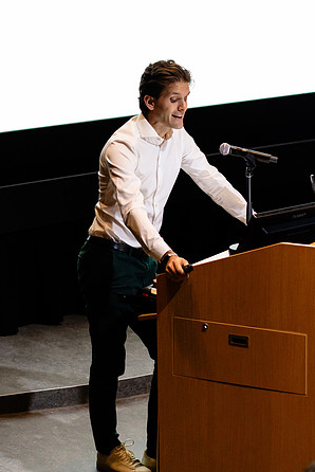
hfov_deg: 10.7
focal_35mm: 128
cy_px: 237
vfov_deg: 16.0
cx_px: 158
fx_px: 1677
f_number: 2.8
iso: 4000
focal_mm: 85
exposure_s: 1/200
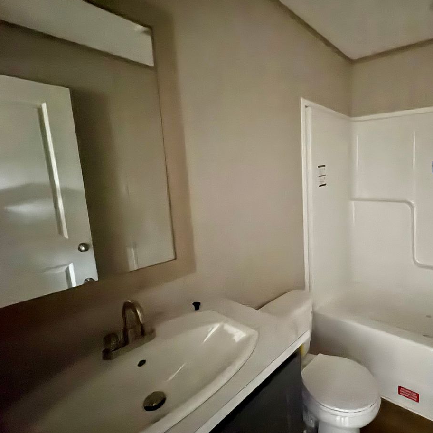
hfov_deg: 73.3
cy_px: 216
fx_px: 269
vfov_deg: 77.7
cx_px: 314
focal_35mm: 19
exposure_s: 1/7
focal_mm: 2.22
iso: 2500
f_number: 2.2
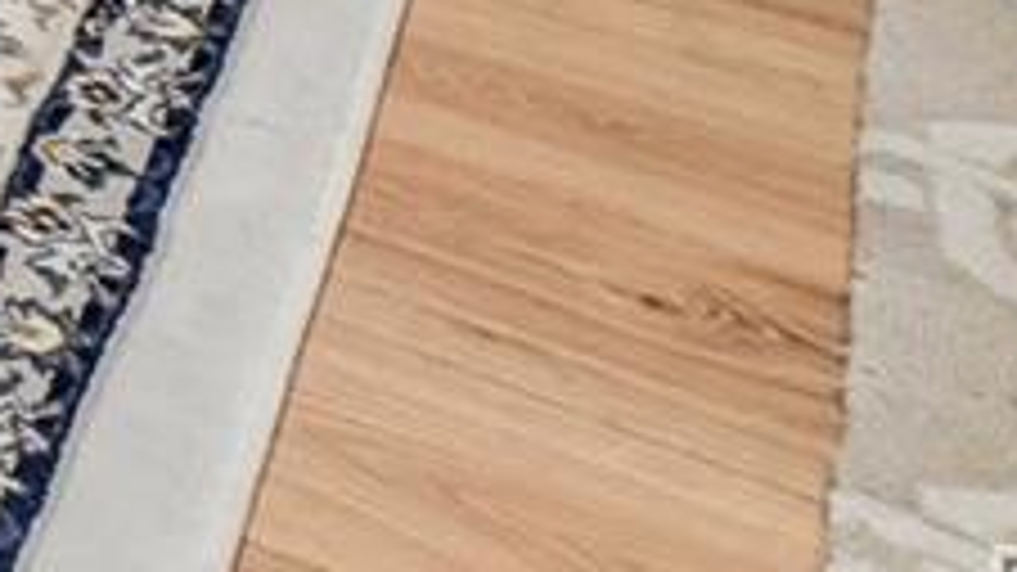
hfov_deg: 11.9
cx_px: -1886
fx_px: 2993
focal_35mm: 111
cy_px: -1711
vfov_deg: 7.6
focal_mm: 10
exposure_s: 1/1.67
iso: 400
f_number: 8
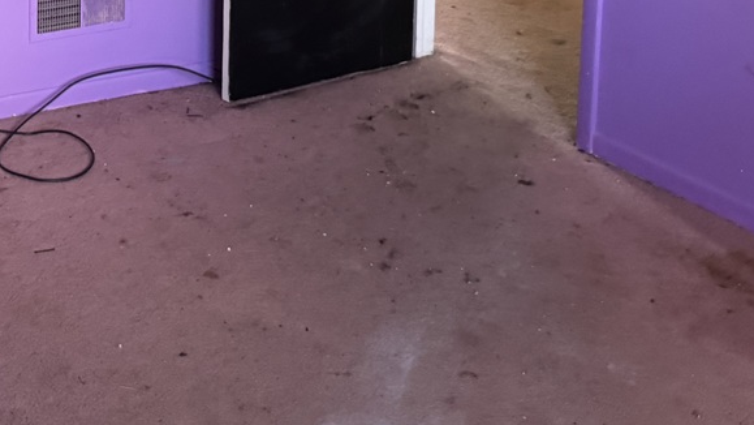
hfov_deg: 31.4
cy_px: -236
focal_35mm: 65
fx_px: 1300
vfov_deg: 16.6
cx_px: 135
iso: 500
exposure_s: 1/58
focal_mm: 6.76
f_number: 1.78
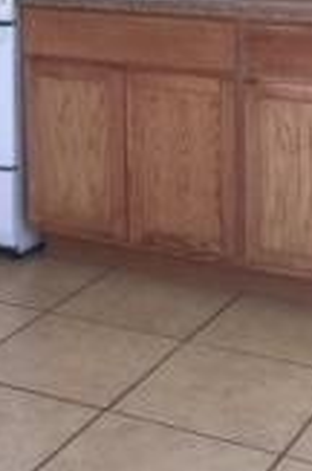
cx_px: 92
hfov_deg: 15.3
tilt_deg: -9.2
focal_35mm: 89
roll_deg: +0.1
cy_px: 35
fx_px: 1162
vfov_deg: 22.3
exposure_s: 1/40
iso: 32
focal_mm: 4.15
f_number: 2.2
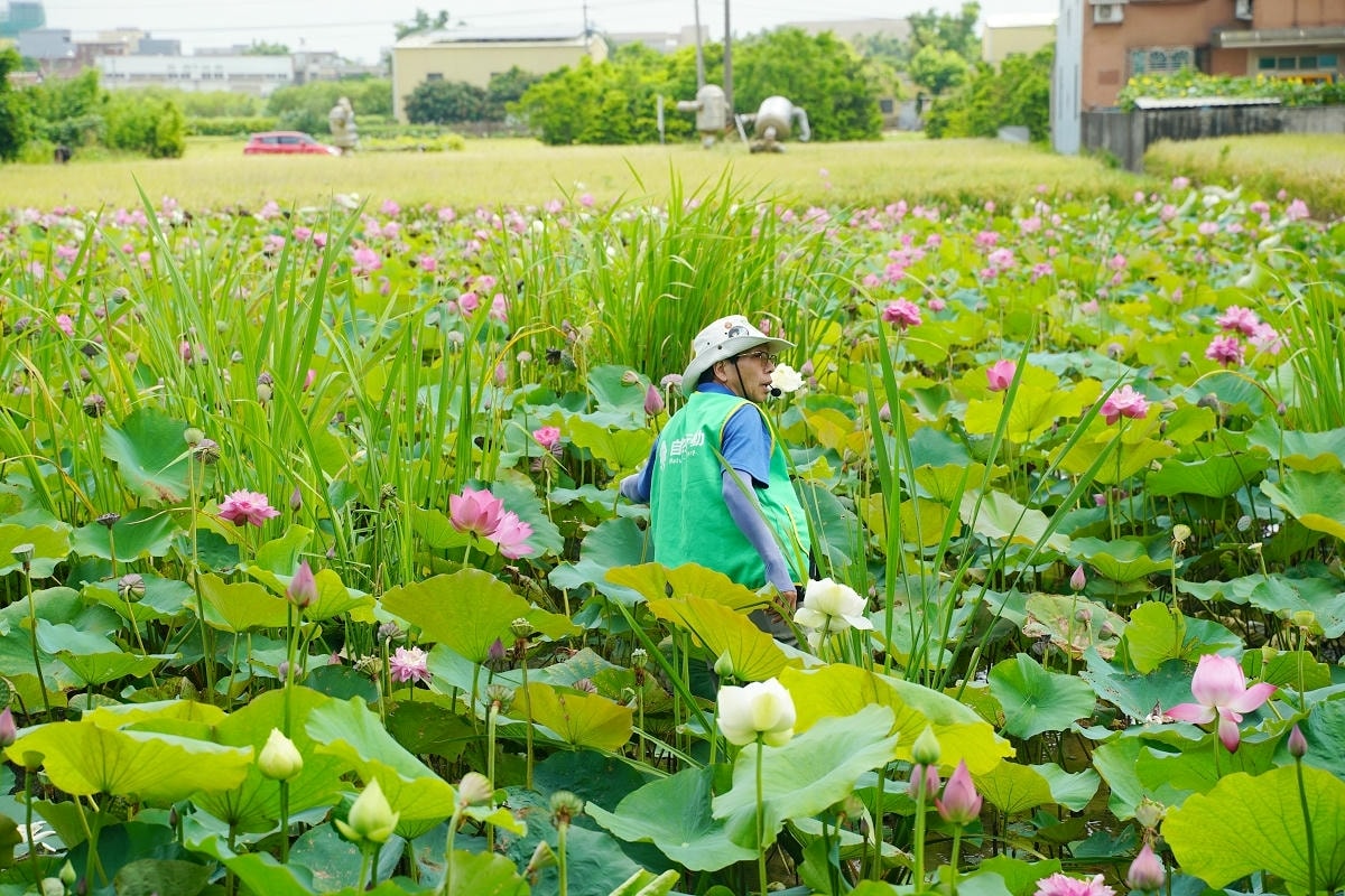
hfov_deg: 27.0
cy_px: 448
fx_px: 2802
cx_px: 672
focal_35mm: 75
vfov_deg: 18.2
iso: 100
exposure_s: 1/125
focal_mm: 75
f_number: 5.6
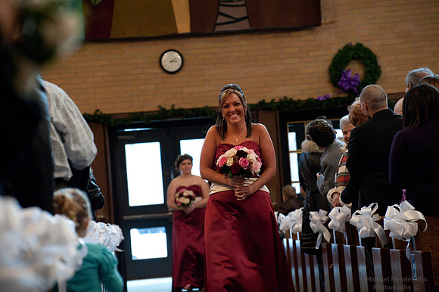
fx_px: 1889
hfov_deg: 13.3
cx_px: 220
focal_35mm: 155
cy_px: 146
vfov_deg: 8.8
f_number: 6.3
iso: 5000
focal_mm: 155
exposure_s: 1/80
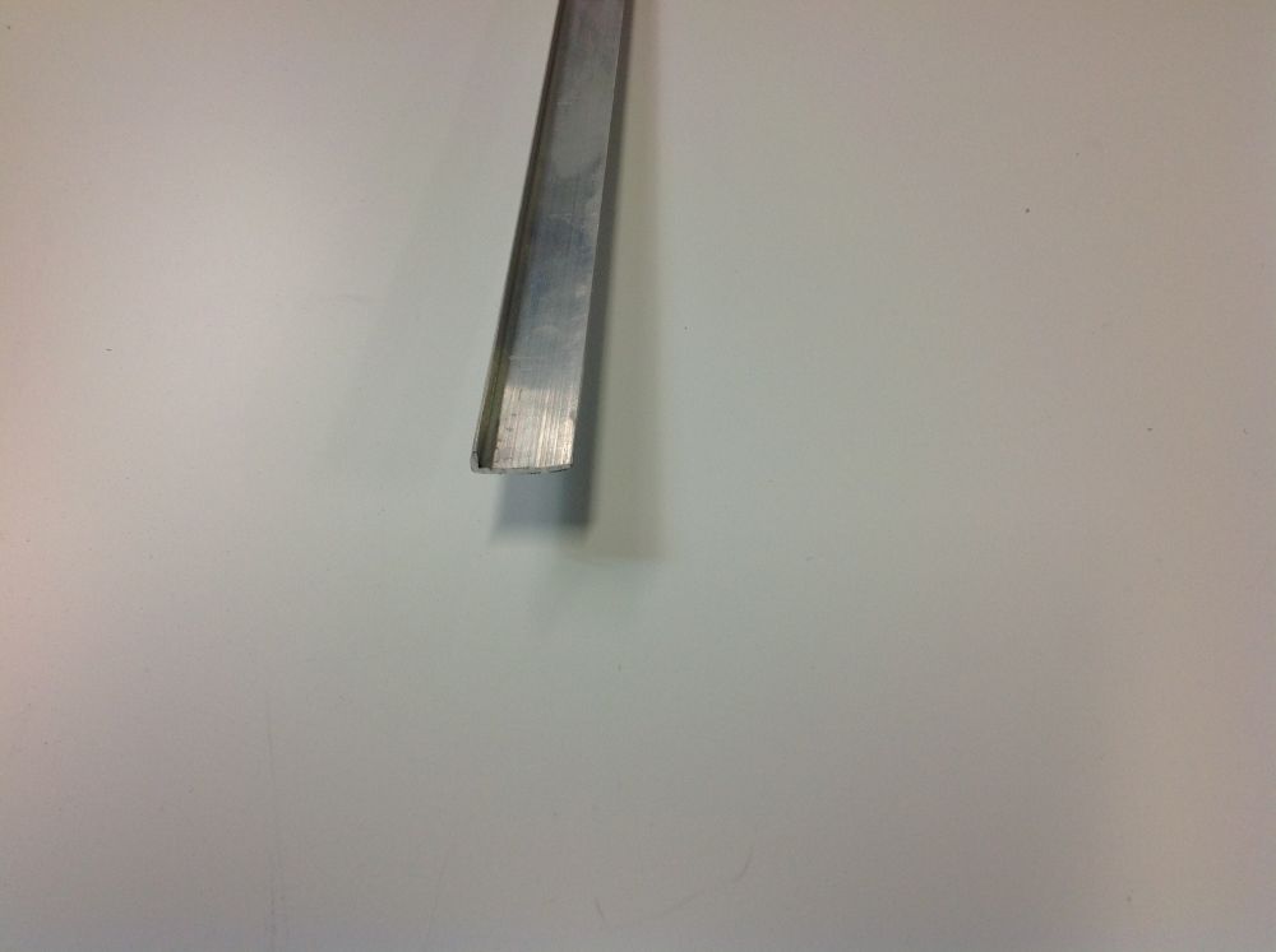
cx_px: 638
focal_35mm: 35
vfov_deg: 40.6
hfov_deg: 52.7
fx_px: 1288
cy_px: 476
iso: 80
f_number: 2.4
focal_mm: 4.28
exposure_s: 1/50
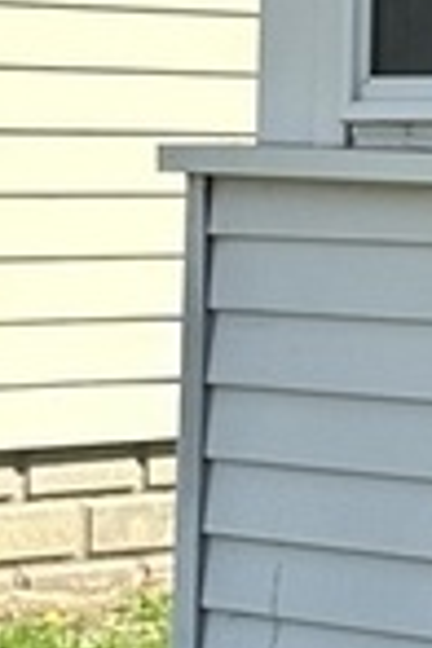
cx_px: 1781
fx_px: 3312
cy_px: 97
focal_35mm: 184
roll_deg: -0.1
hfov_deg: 6.1
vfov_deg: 11.1
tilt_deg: +1.8
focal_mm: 6.86
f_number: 1.78
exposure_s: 1/2110
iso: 80
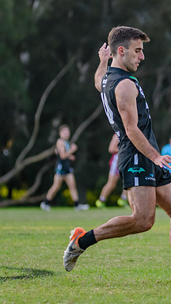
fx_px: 3523
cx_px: 214
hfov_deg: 2.8
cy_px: 138
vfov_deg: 4.9
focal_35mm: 437
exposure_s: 1/1250
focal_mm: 155
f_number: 2.8
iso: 1400
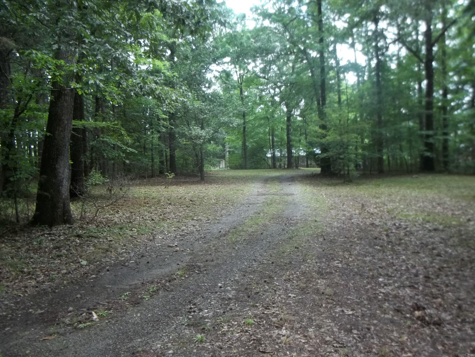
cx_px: 238
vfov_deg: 42.9
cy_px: 178
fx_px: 453
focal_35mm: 33
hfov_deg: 55.4
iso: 64
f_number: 3.3
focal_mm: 5.9
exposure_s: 1/60
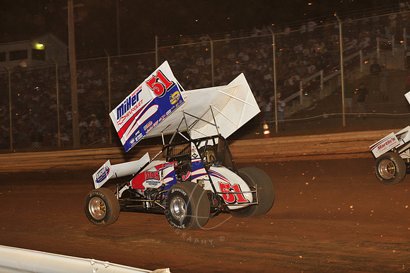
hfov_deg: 23.7
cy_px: 136
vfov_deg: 15.9
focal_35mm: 86
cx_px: 205
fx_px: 979
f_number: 7.1
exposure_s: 1/320
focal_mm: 86
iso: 640
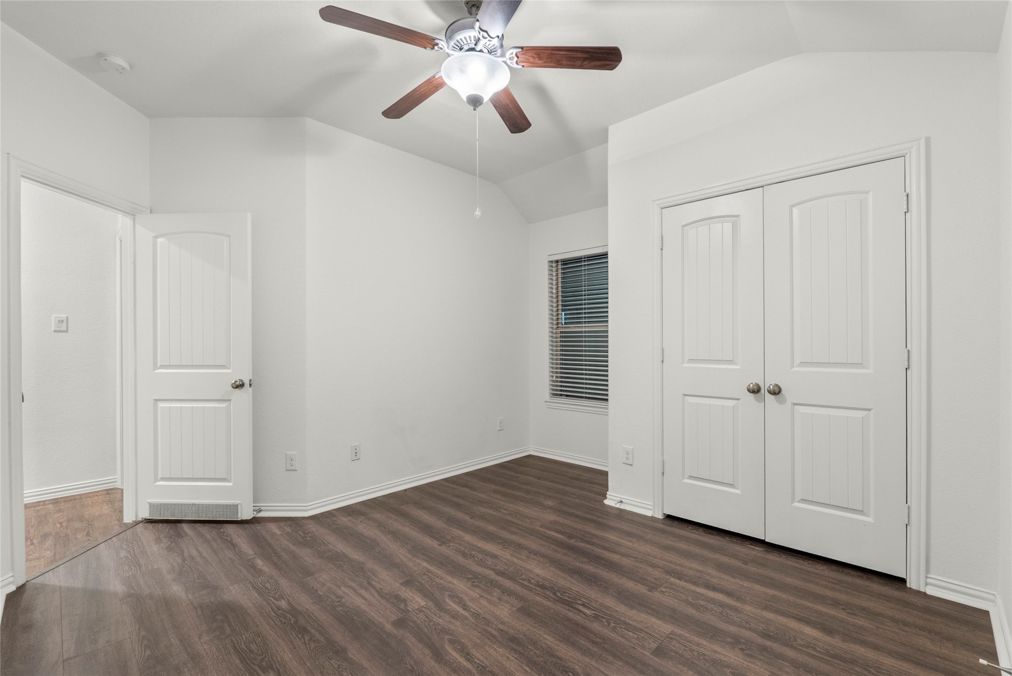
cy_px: 338
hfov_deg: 96.7
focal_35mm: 16
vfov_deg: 73.8
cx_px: 506
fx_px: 450
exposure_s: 1/2
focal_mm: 16
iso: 2000
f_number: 8
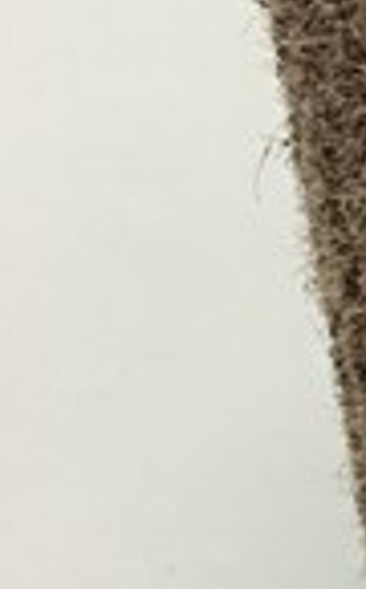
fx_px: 2181
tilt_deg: -30.8
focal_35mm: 136
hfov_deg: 8.5
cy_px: 390
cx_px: 956
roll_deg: +0.4
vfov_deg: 15.4
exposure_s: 1/10
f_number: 2.2
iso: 80
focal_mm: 4.15
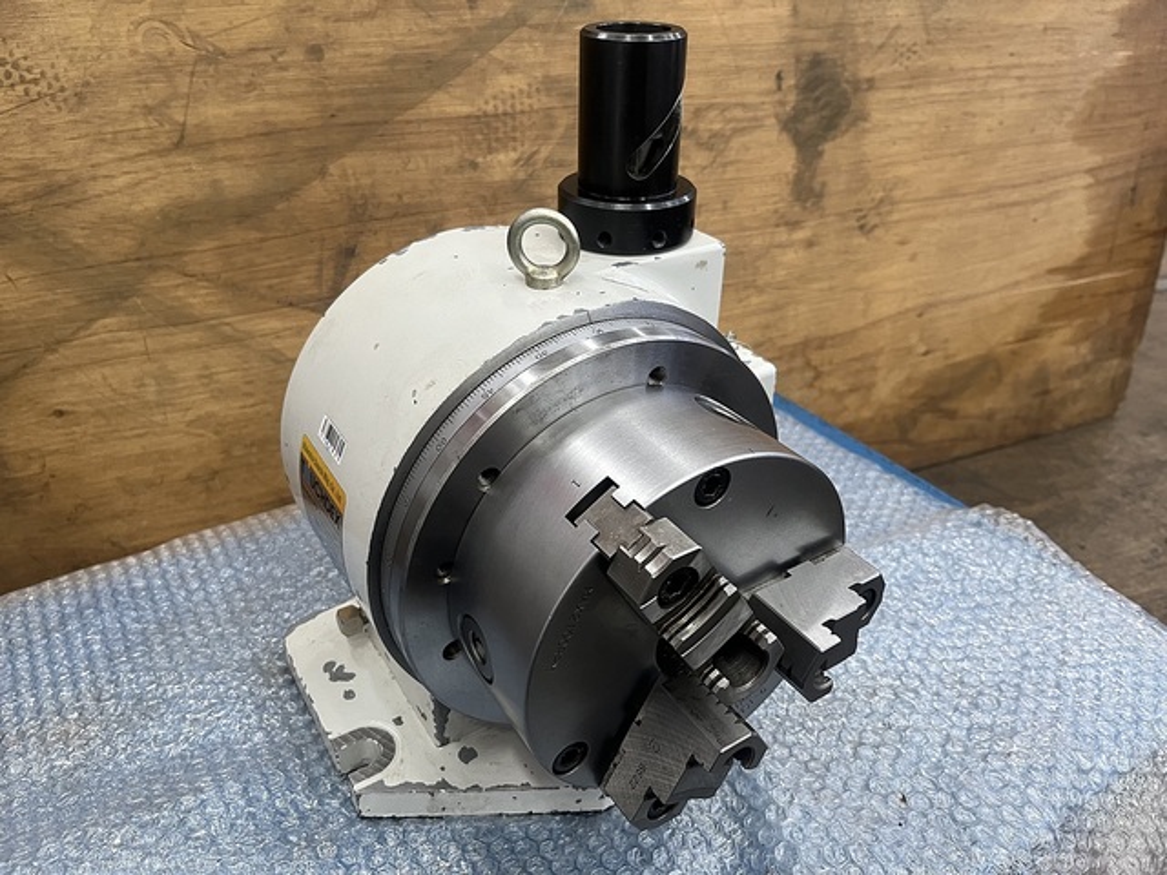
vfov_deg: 53.1
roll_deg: +0.0
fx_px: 877
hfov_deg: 67.3
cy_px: 438
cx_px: 584
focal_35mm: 26
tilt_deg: -31.0
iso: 125
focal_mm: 5.1
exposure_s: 1/69
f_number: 1.6
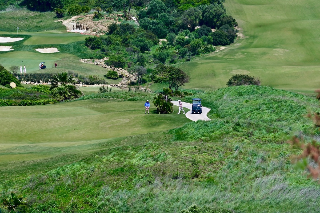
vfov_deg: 3.7
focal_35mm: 375
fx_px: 3333
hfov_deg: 5.5
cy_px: 106
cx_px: 160
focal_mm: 250
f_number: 16
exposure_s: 1/125
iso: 100
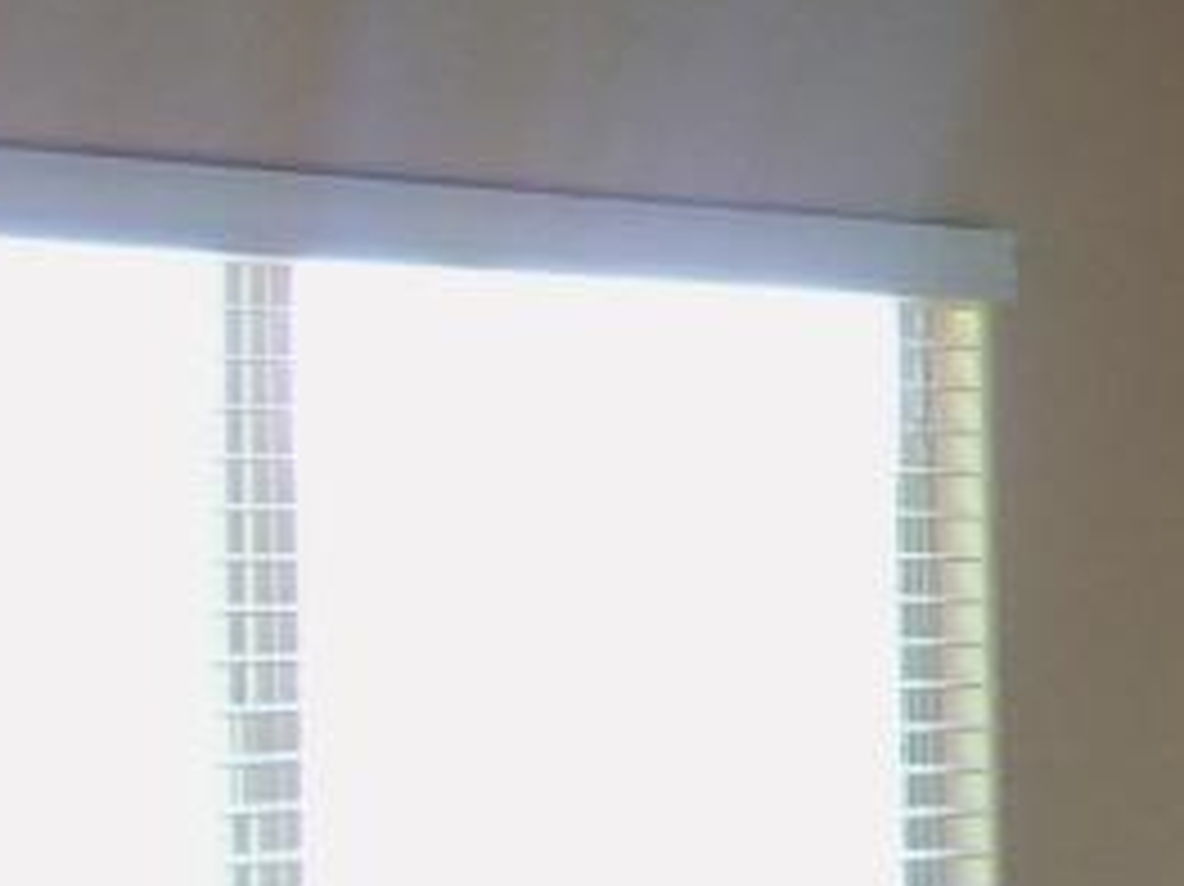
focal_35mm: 113
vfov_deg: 13.1
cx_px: 2170
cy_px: 553
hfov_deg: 15.0
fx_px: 3863
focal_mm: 5.2
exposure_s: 1/30
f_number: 3.4
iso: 160
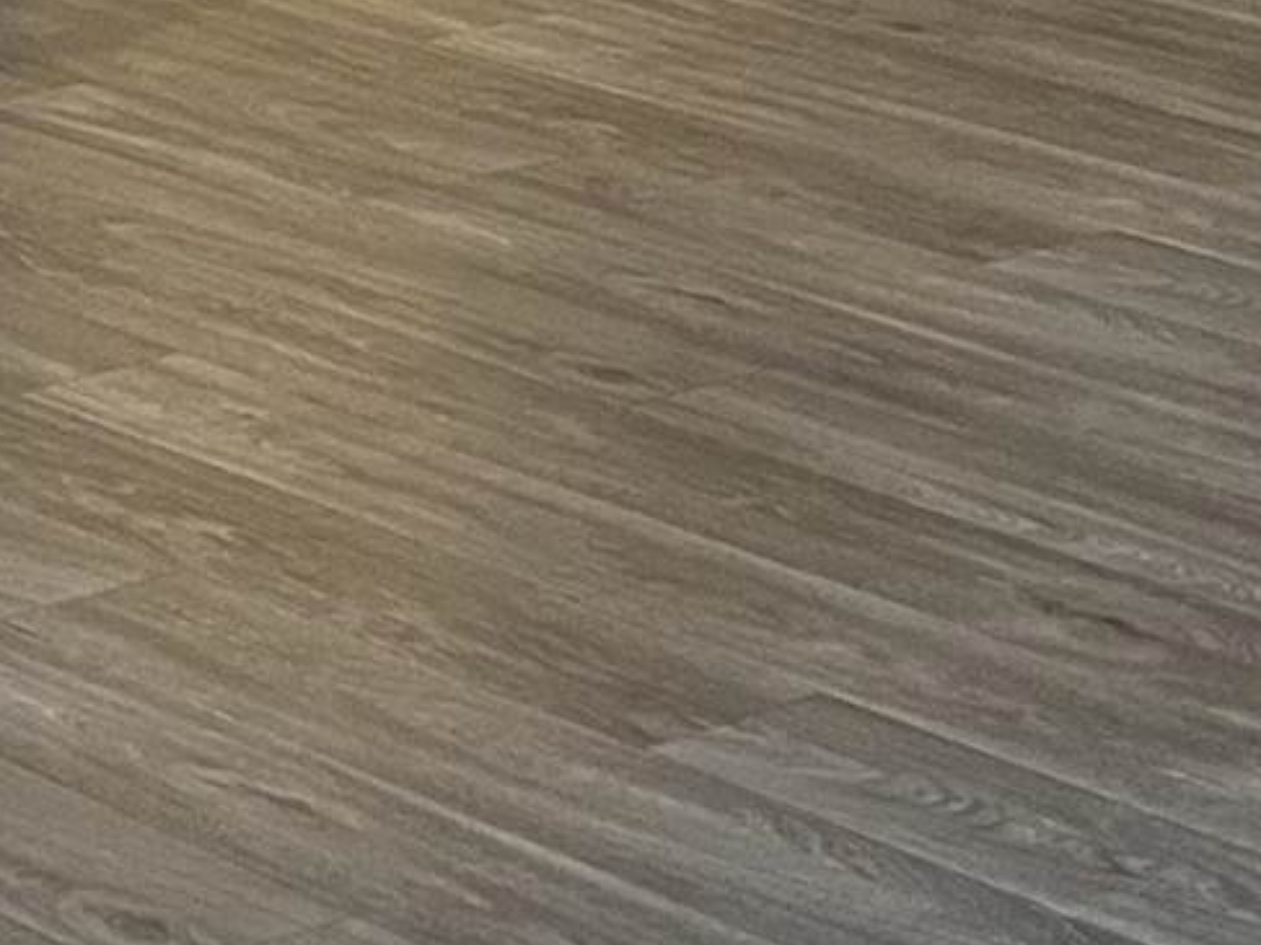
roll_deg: -0.2
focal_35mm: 164
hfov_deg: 11.2
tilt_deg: -8.2
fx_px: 5973
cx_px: -1036
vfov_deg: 8.7
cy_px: -746
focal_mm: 5.7
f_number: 1.5
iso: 160
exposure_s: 1/60
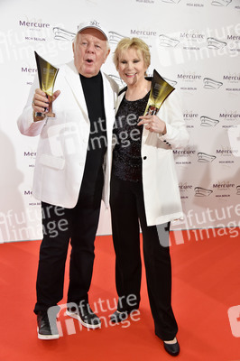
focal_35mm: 44
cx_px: 120
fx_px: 441
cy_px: 180
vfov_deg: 44.5
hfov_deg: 30.5
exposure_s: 1/125
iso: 1600
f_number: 5.6
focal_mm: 44
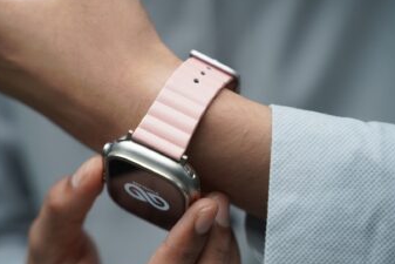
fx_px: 977
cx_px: 165
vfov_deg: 15.4
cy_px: 131
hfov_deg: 22.8
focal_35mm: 89
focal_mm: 75
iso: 1250
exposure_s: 1/200
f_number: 4
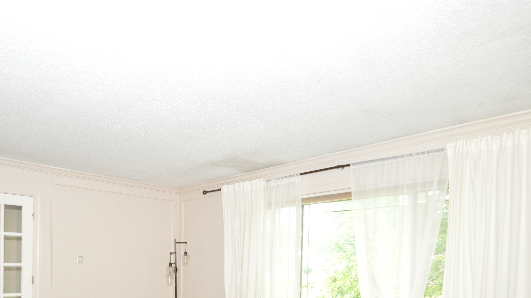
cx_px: 192
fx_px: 324
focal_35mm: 23
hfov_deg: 77.0
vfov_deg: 46.1
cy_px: 251
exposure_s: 1/60
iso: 800
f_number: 4
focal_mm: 10
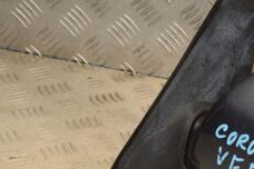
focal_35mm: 166
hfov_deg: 12.1
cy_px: 100
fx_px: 1171
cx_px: 306
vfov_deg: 8.3
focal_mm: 42
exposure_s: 1/200
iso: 800
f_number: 6.3
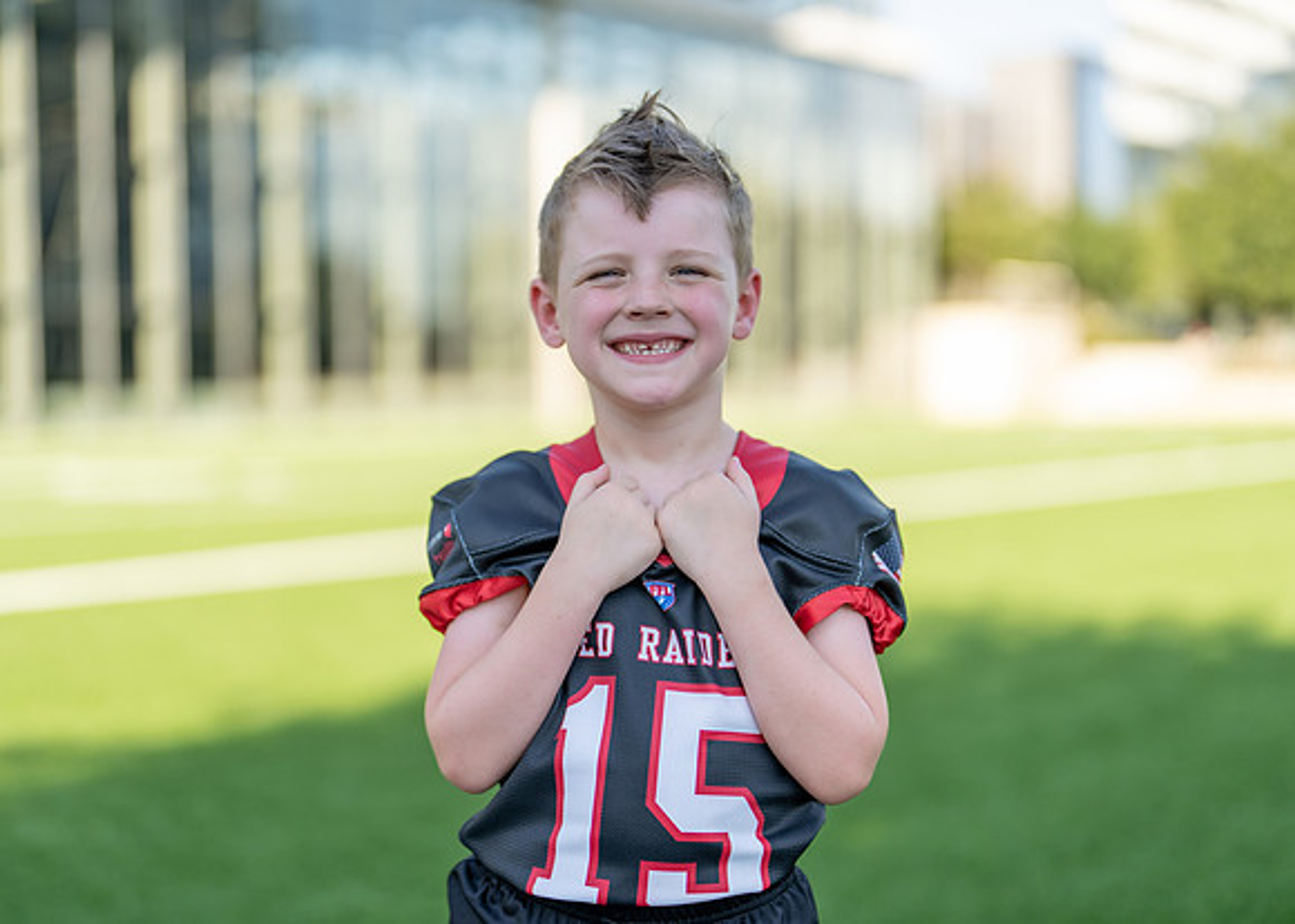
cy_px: 463
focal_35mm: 54
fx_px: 1987
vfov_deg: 26.2
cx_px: 604
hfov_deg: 36.1
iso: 100
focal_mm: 50
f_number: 1.2
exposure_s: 1/2000
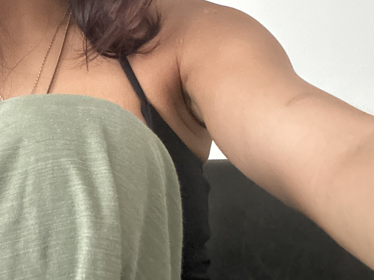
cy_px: 76
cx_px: -24
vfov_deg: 24.2
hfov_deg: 29.4
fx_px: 648
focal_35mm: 60
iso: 500
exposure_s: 1/30
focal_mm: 2.69
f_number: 1.9
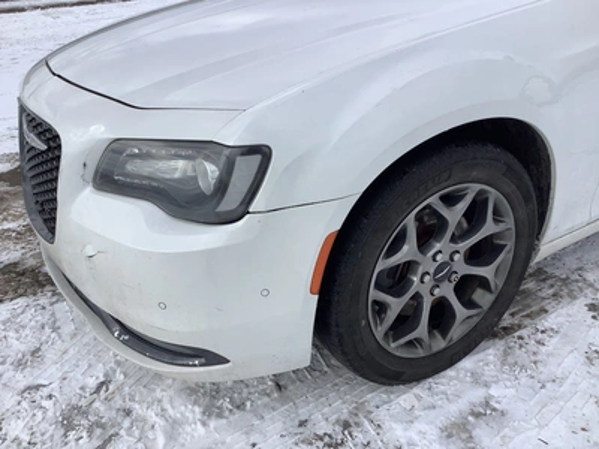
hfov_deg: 58.4
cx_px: 300
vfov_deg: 45.4
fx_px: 536
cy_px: 224
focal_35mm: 31
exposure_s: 1/2092
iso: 25
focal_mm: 3.3
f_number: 2.4
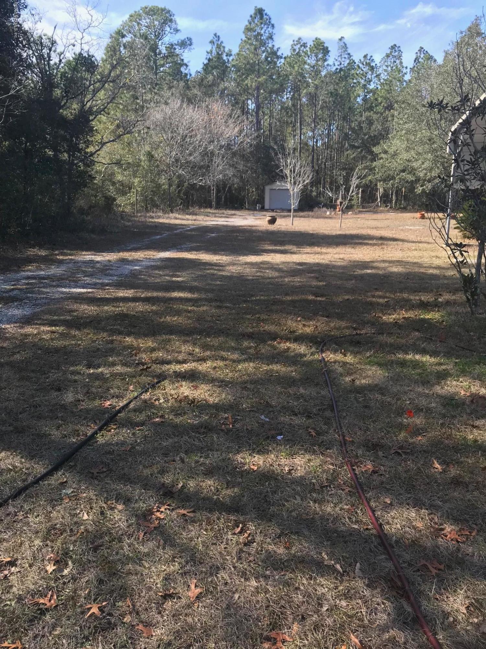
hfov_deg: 49.7
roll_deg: -0.1
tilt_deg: -13.4
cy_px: 324
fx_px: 524
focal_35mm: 28
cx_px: 243
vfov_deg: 63.4
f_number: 1.8
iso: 20
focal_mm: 3.99
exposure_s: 1/538
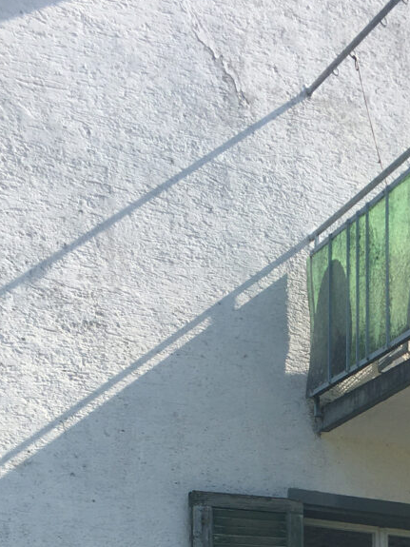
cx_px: 401
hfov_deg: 18.4
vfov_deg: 22.5
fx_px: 1232
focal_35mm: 78
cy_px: 699
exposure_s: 1/927
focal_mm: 4.15
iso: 25
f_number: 2.2
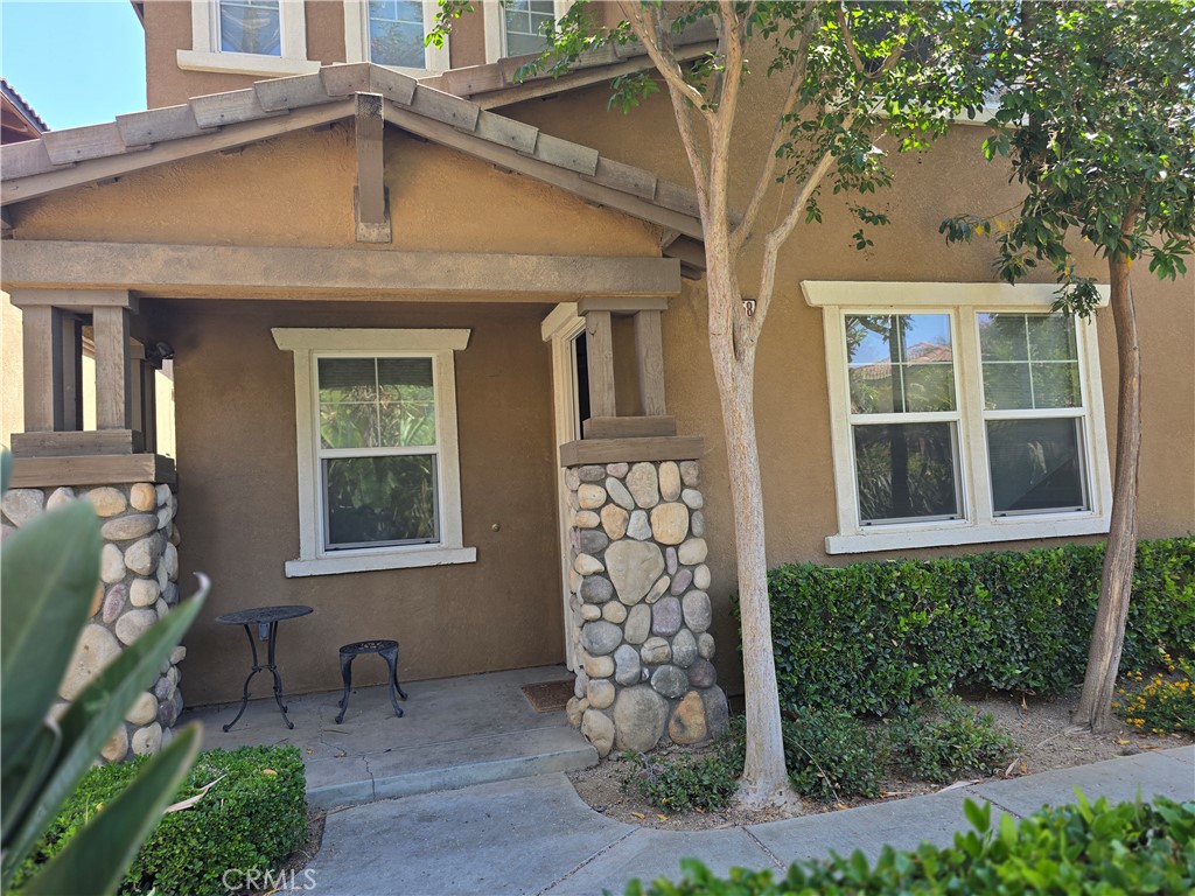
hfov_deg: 73.9
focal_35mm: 23
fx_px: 794
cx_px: 598
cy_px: 448
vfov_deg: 58.9
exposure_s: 1/122
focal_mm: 6.3
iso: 12
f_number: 1.7
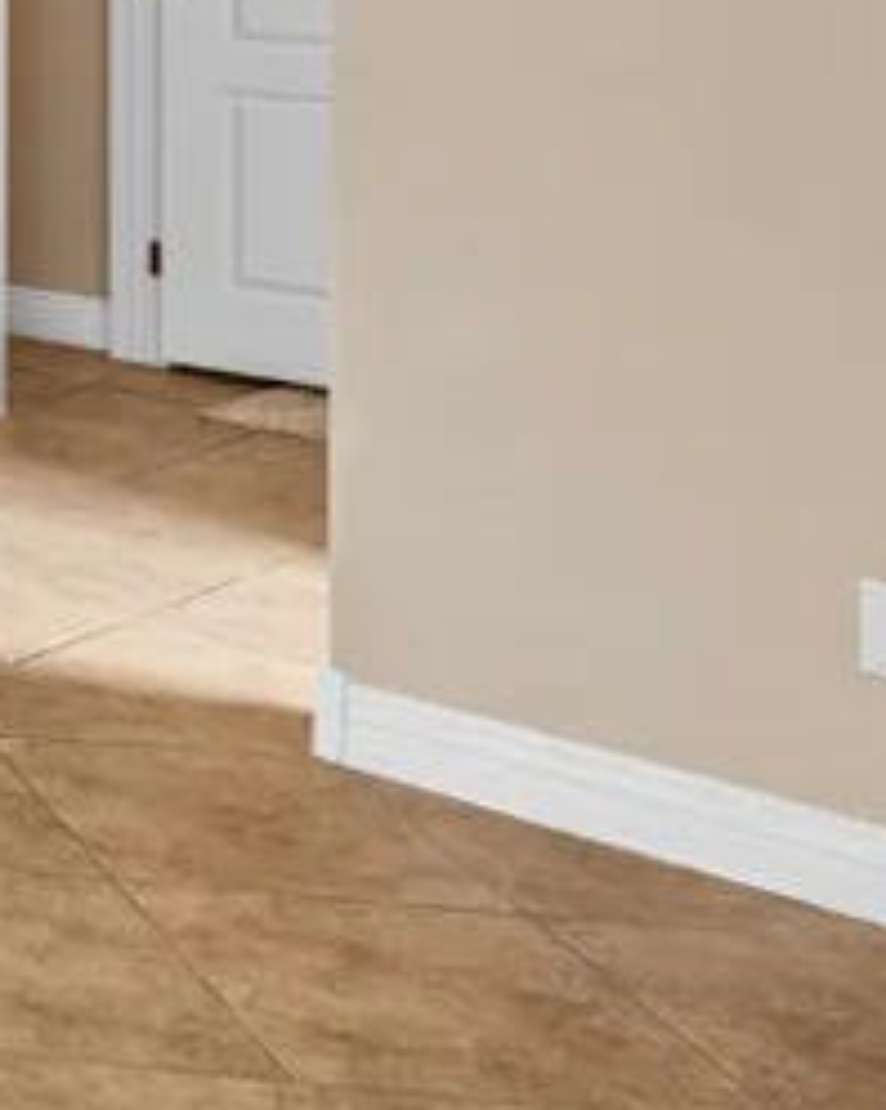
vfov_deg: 26.5
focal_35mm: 66
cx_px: -1275
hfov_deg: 14.4
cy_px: -114
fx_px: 2166
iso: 400
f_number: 8
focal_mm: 17
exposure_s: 1
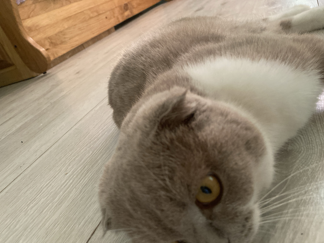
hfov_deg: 59.8
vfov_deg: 46.7
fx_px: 281
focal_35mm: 30
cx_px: 181
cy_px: 135
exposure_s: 1/53
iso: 500
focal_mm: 4.25
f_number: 1.8
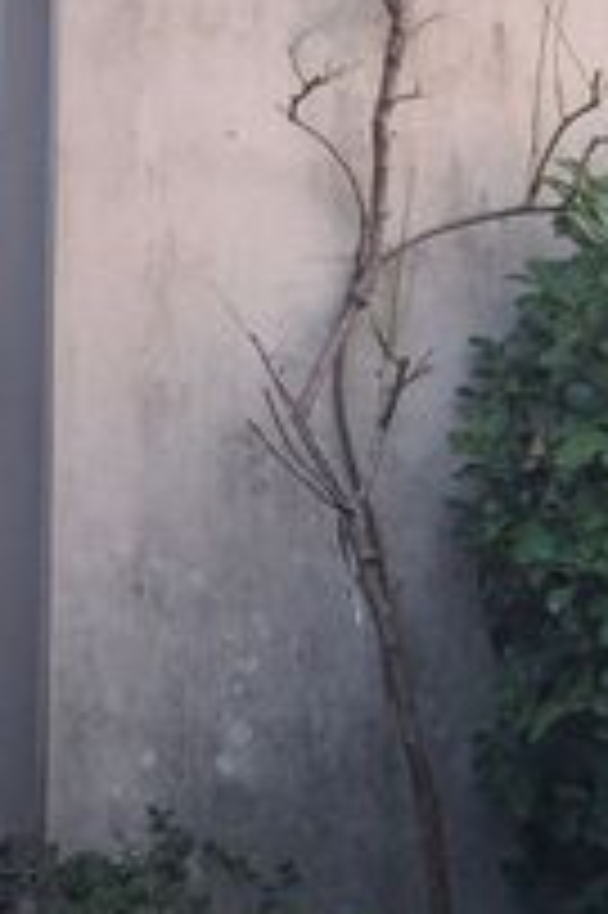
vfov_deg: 24.8
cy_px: -45
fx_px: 1954
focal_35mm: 77
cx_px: 54
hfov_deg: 17.4
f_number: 1.8
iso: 80
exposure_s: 1/100
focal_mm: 4.69
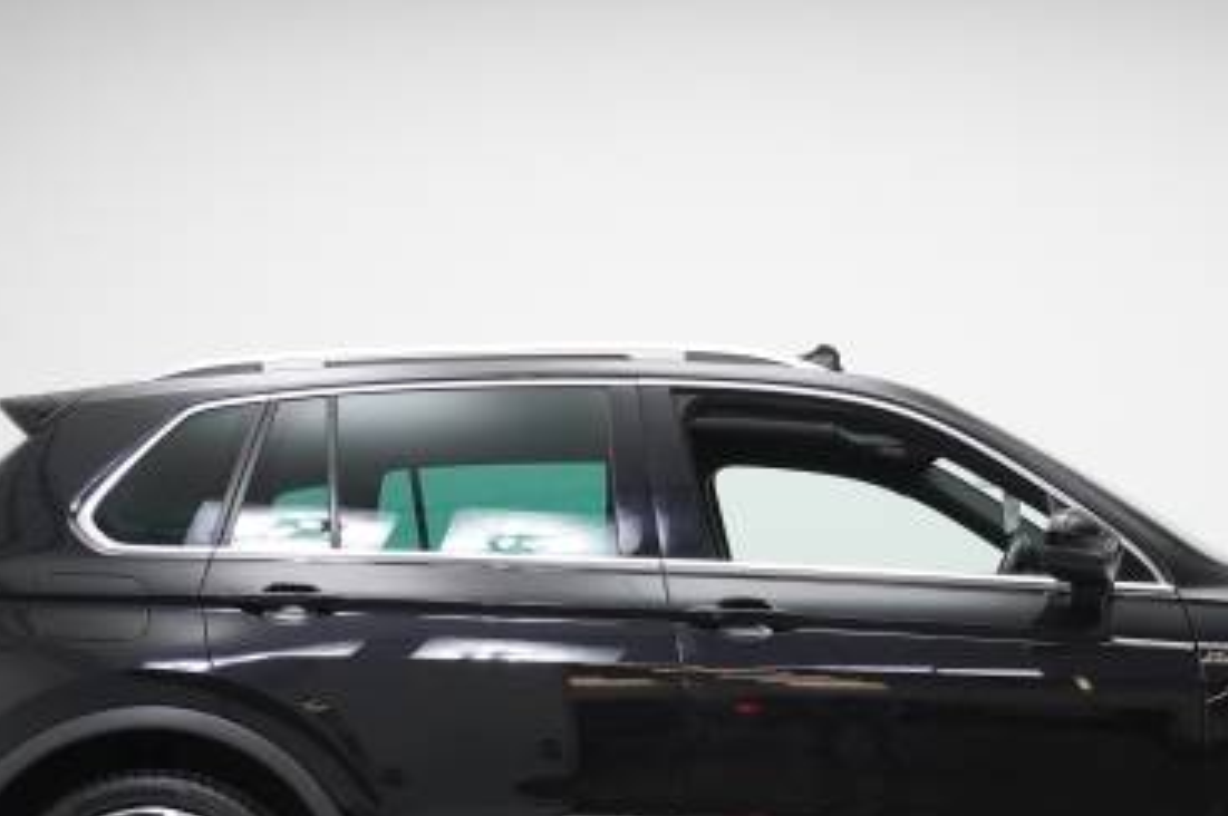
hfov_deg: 22.8
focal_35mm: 89
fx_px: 3033
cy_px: 679
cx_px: 776
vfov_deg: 15.2
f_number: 4.5
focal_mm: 34
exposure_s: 1/200
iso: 3200
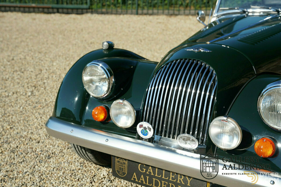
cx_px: 140
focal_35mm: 52
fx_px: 405
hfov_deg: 38.3
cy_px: 94
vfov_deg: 26.0
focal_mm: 51.9
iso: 100
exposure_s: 1/320
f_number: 5.6
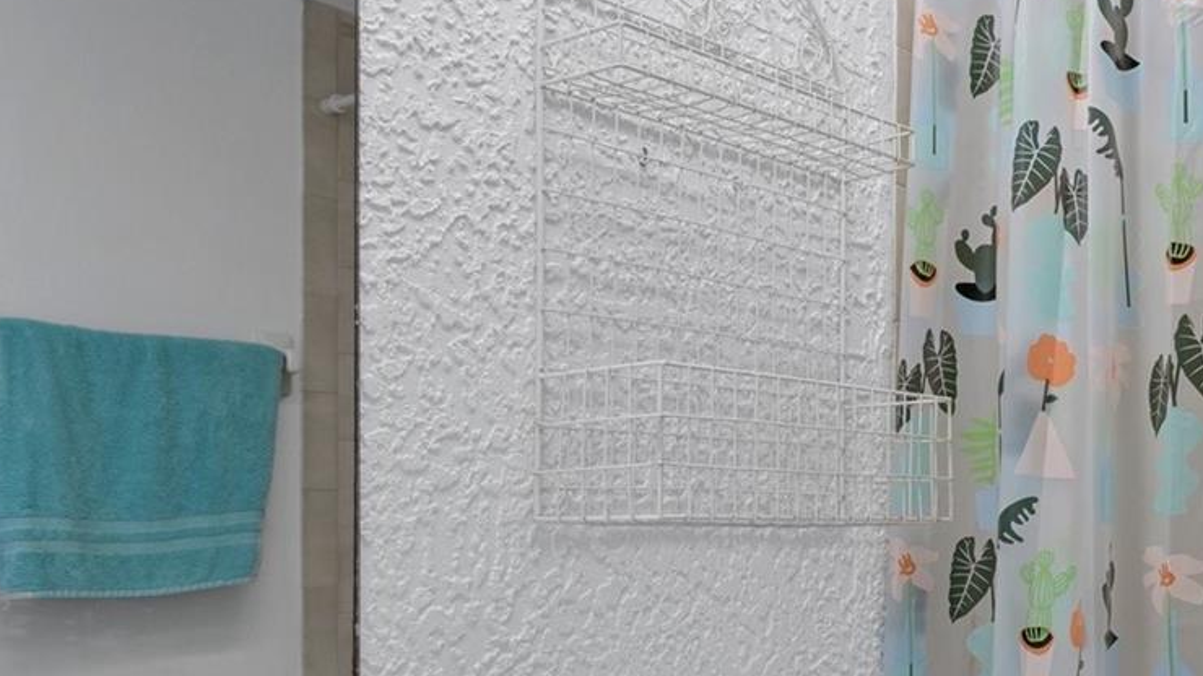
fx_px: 1408
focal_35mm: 44
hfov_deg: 42.7
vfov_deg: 26.7
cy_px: 504
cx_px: 1066
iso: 250
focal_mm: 13
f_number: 8
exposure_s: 1/8
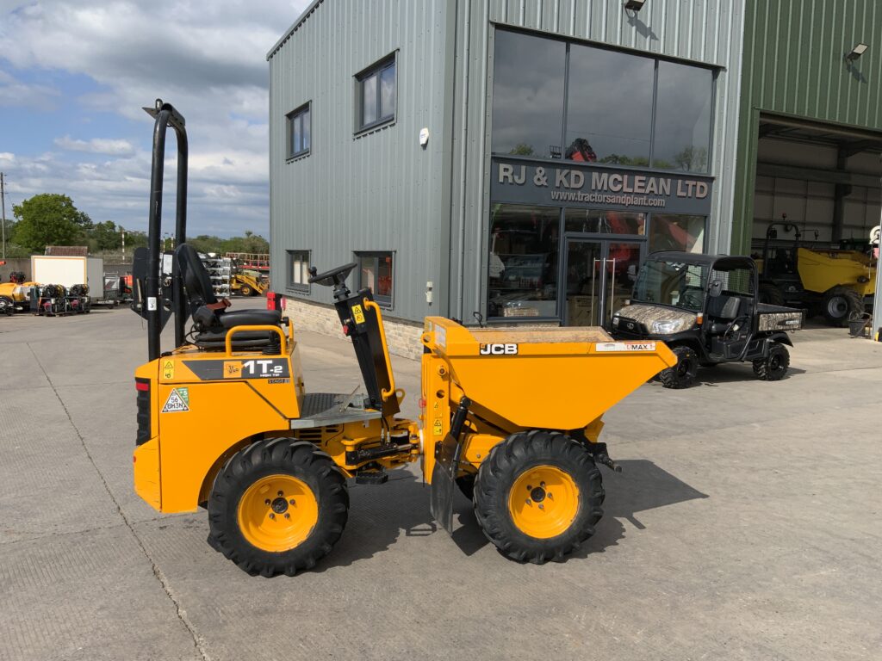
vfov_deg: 48.2
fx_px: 739
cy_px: 330
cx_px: 441
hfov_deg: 61.7
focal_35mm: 29
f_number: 1.8
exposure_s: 1/2667
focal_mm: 3
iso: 20
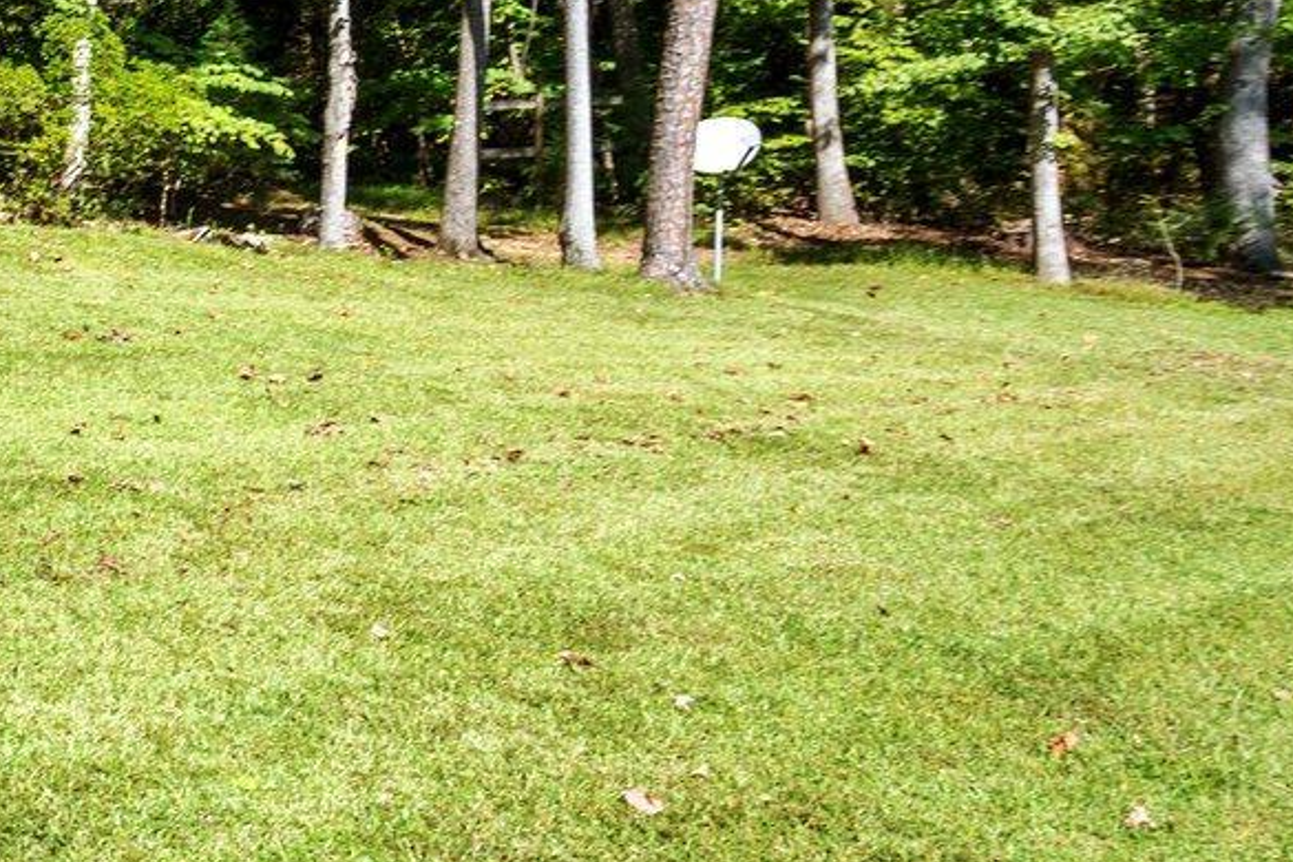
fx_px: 2011
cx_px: -626
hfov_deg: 26.4
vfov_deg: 24.0
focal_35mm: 56
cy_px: 242
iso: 100
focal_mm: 16
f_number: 4.5
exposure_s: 1/60
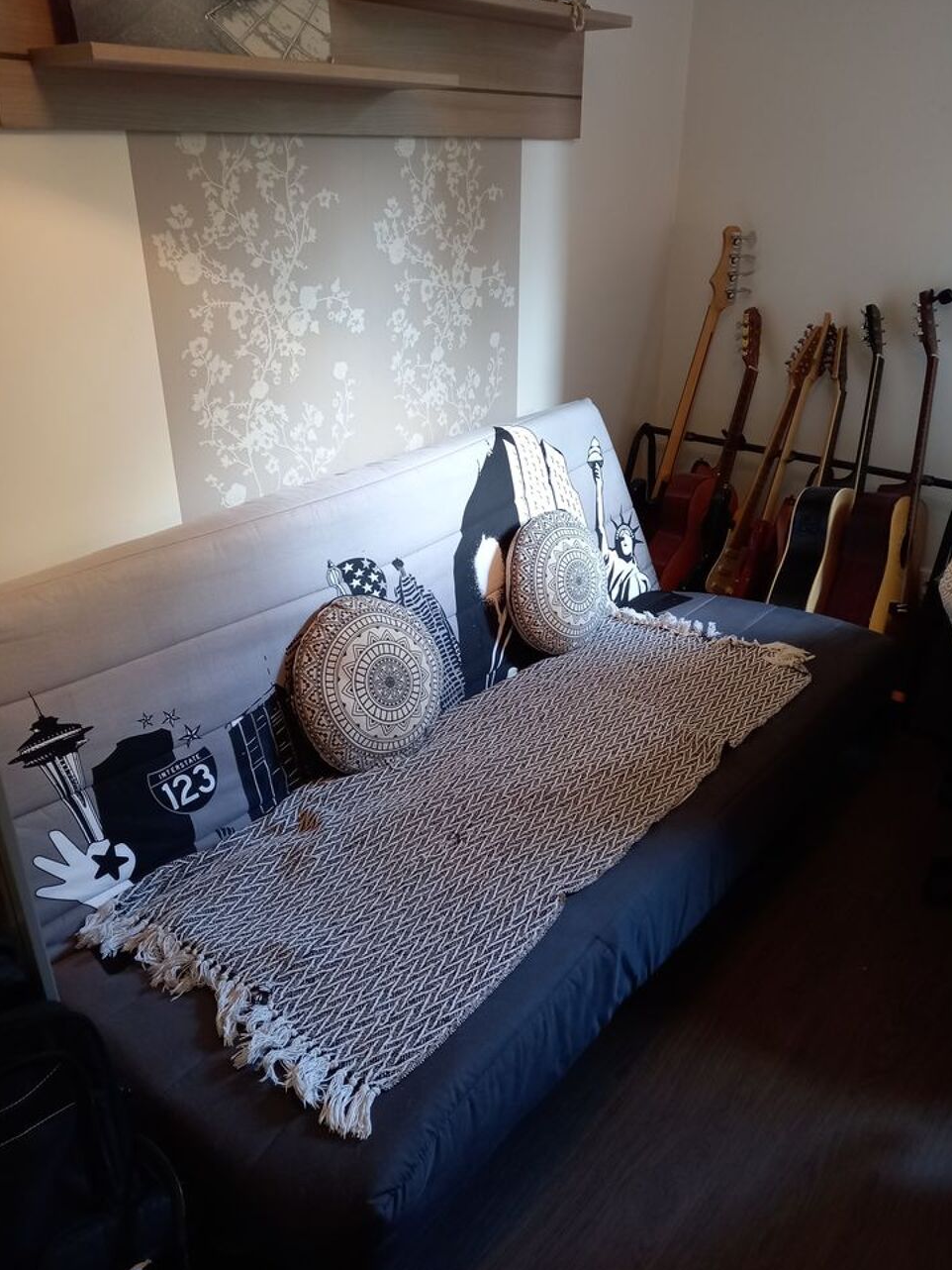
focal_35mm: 26
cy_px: 619
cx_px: 477
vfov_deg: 67.3
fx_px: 953
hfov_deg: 53.1
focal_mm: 4.6
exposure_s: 1/25
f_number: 2
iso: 320
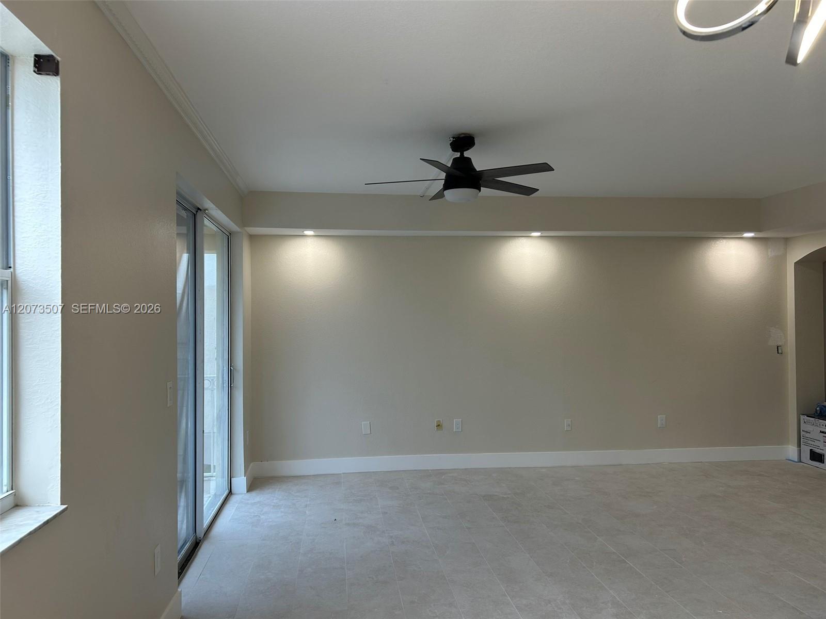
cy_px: 310
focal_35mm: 26
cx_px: 413
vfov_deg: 53.1
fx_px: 620
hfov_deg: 67.3
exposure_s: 1/120
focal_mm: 5.7
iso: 50
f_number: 1.5
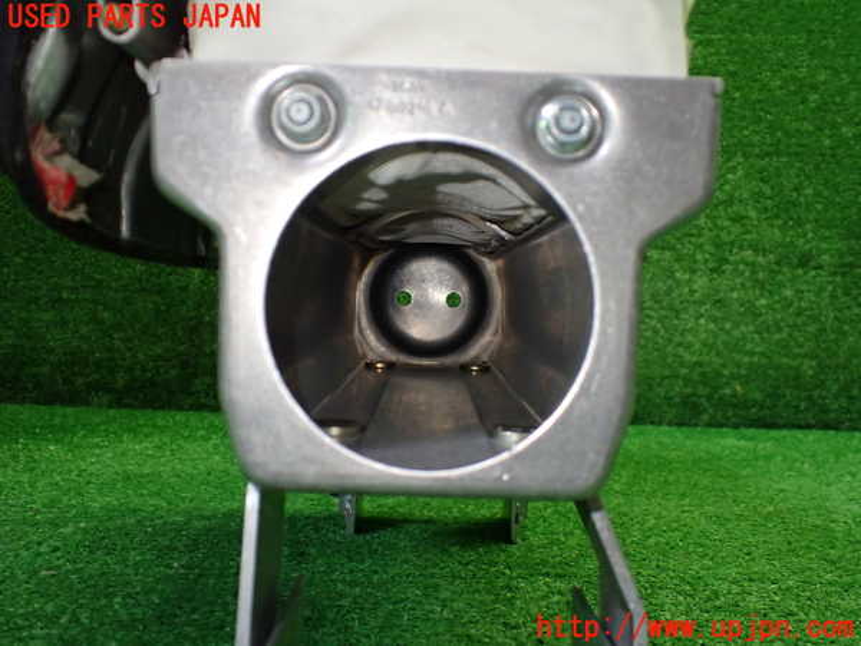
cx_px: 430
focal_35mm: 32
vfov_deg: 44.2
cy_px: 323
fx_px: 796
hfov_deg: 56.8
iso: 400
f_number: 2.4
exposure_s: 1/125
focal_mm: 5.79
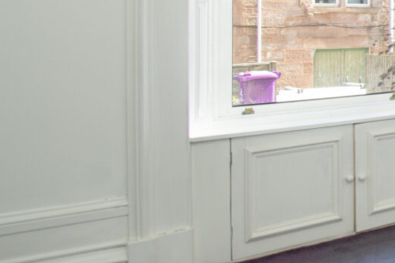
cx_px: 701
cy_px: 5
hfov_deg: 22.4
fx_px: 603
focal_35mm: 55
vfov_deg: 23.6
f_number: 8
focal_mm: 10
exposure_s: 1/1.25
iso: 250
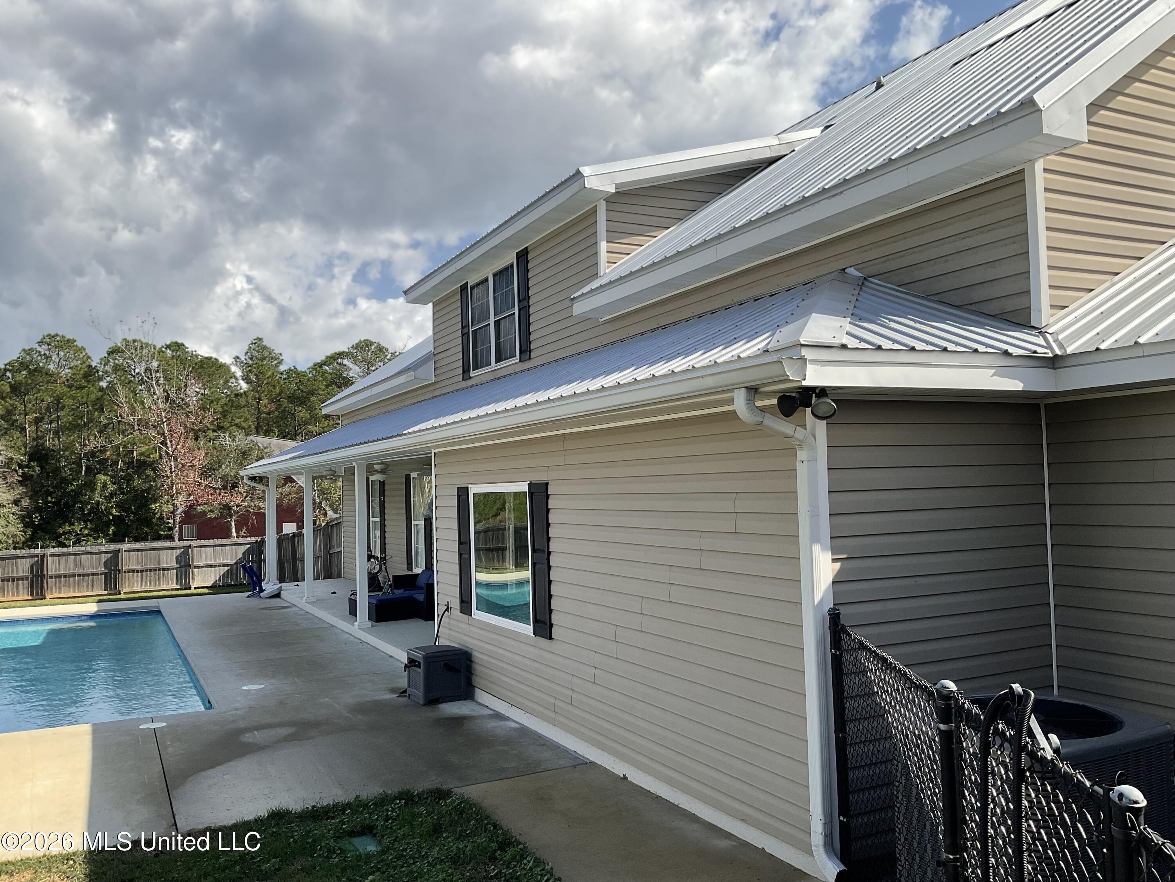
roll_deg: +2.0
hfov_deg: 61.7
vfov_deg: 48.2
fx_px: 984
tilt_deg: +4.2
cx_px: 588
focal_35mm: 29
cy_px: 441
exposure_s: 1/2227
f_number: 1.8
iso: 16
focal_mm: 3
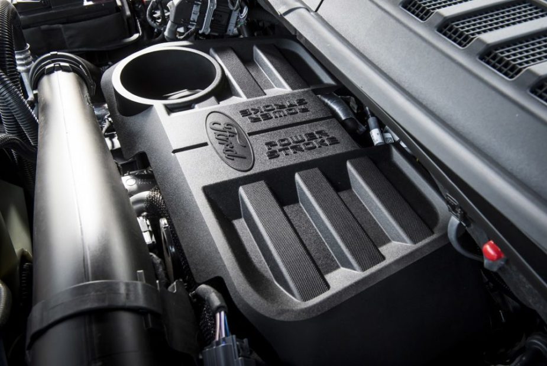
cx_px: 274
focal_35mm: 32
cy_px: 183
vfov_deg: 41.2
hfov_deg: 58.7
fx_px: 487
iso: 800
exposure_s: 1/30
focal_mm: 32
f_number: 11
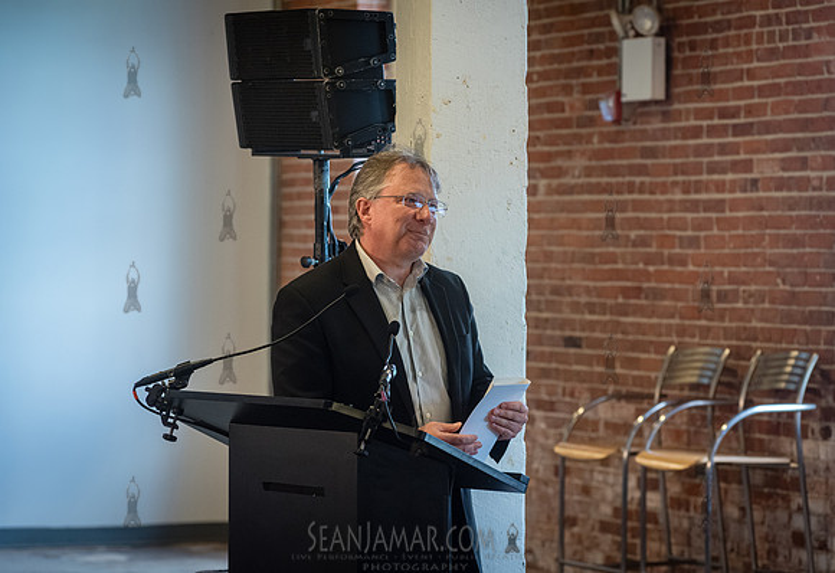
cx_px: 406
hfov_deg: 13.4
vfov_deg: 9.2
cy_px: 286
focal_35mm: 152
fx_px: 3563
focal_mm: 145
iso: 2500
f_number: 5.6
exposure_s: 1/200
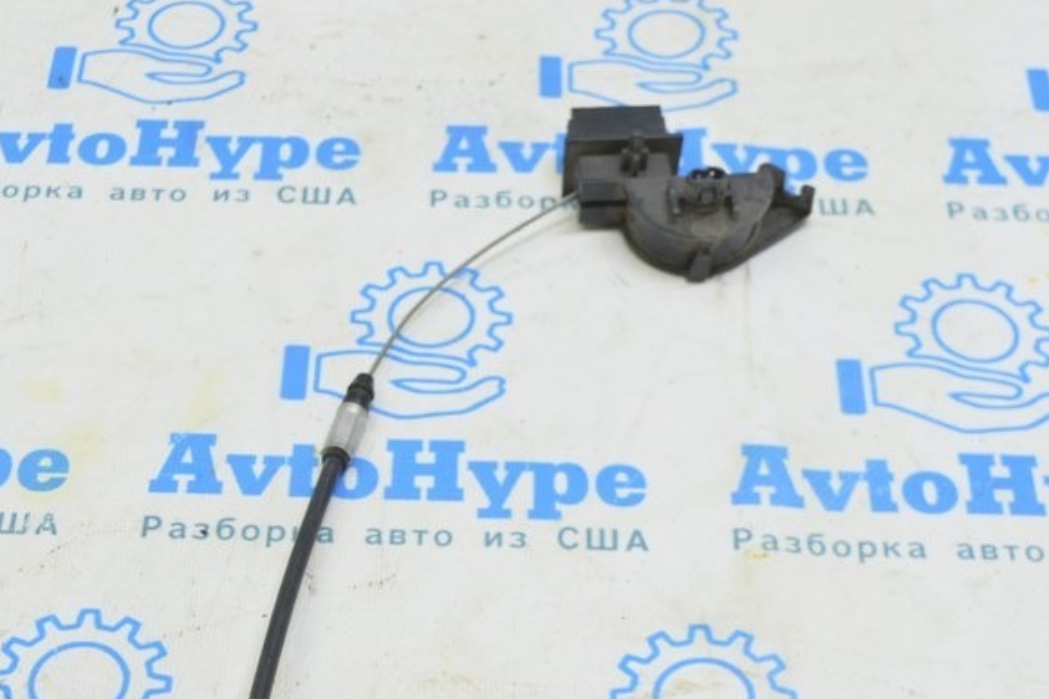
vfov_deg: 18.2
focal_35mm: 74
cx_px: 404
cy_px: 602
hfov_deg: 27.3
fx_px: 2156
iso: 400
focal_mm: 28
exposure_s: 1/20
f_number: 5.6
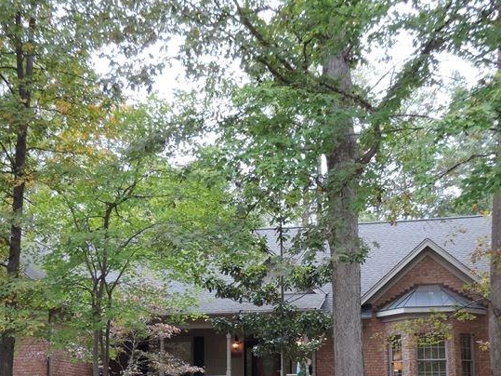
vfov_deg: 25.4
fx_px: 825
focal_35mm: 57
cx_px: 233
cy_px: 277
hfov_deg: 33.8
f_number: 3.1
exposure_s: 1/30
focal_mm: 5.3
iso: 160
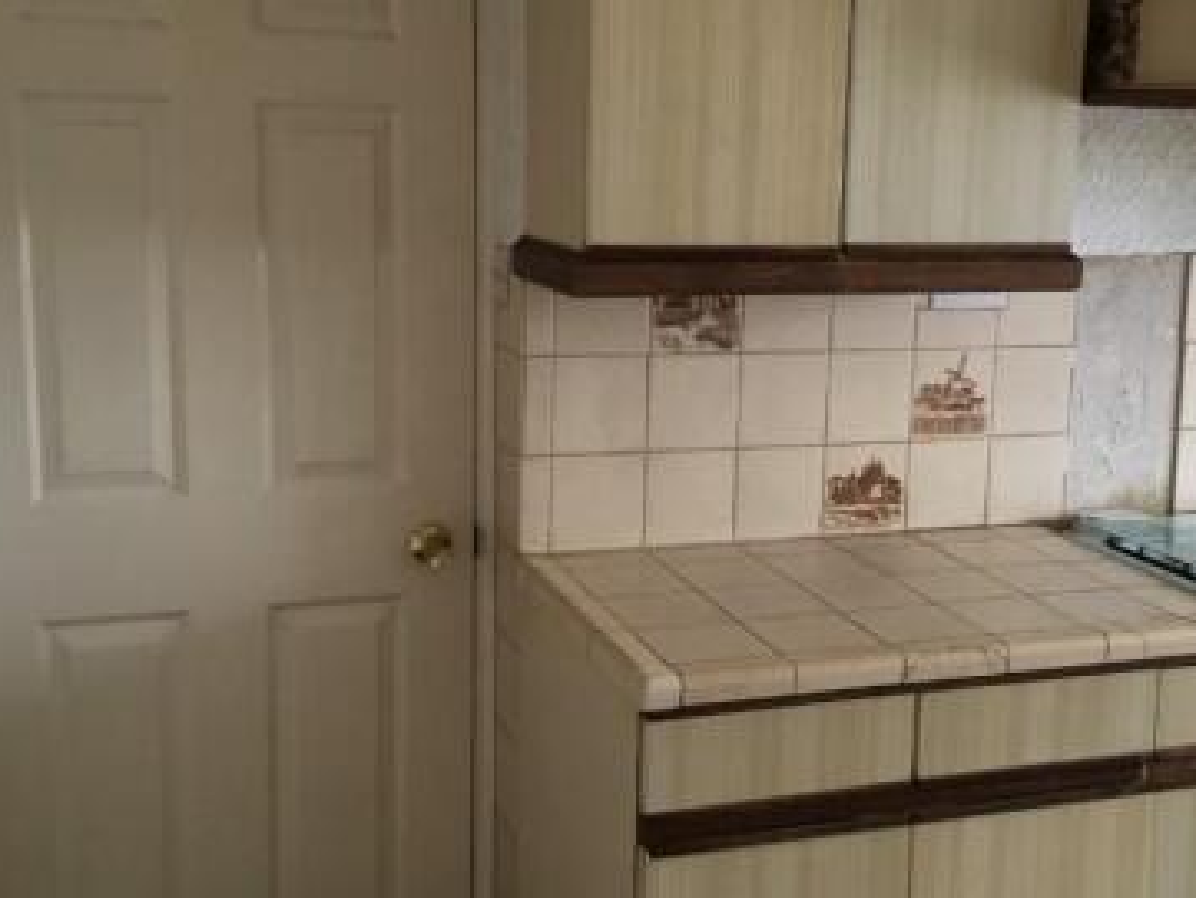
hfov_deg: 38.0
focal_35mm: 50
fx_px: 1728
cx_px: 731
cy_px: 429
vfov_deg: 29.1
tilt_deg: -9.8
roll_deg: -0.5
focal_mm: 3.3
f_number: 2.4
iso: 80
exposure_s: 1/33
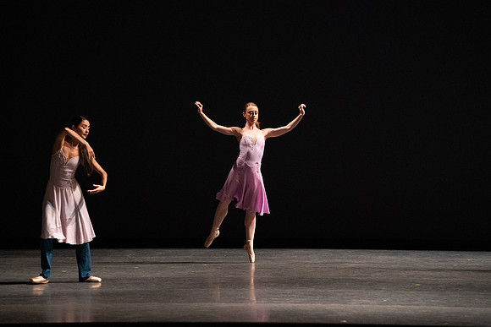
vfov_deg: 6.9
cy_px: 164
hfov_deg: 10.3
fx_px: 2728
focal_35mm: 200
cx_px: 246
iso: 12800
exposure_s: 1/400
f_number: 5
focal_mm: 200
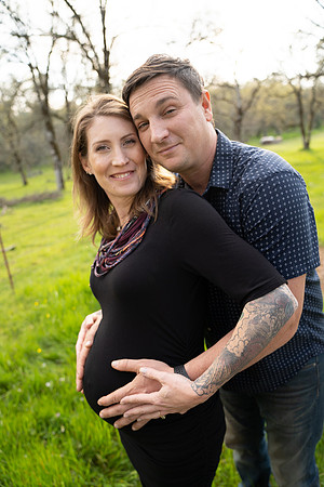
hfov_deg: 53.1
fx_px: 324
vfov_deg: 73.7
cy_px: 244
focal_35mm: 24
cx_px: 162
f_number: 2.8
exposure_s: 1/250
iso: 200
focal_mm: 24
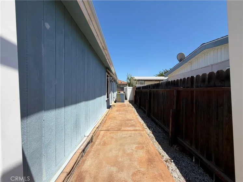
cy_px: 91
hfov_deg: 102.1
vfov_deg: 85.7
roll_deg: +0.1
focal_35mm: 14
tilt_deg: +1.0
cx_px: 122
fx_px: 98
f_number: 2.2
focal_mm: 2.22
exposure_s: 1/830
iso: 25
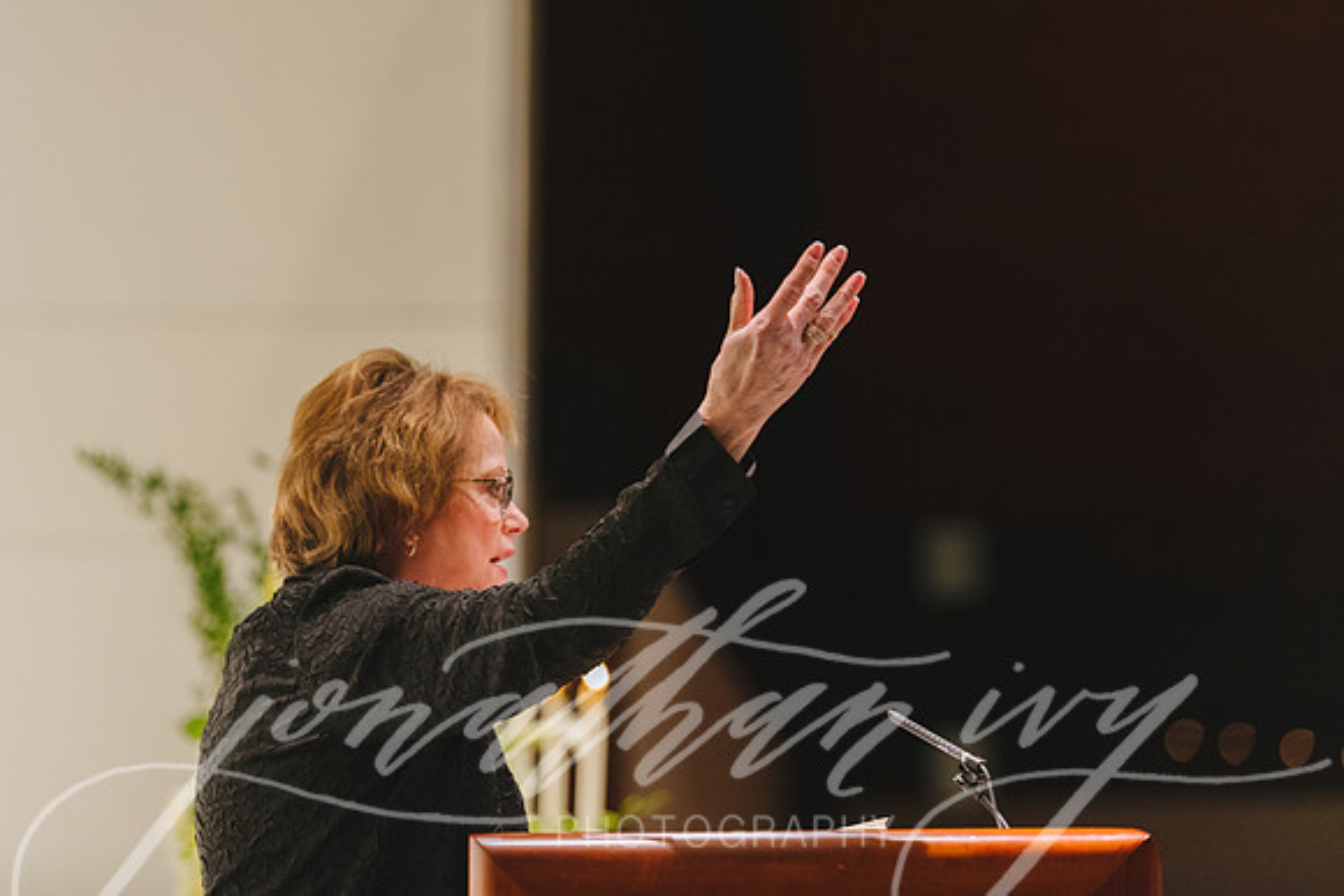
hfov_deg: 14.7
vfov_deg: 9.8
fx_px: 5228
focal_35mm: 140
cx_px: 672
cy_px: 448
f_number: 2.8
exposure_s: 1/250
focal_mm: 140
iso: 2500
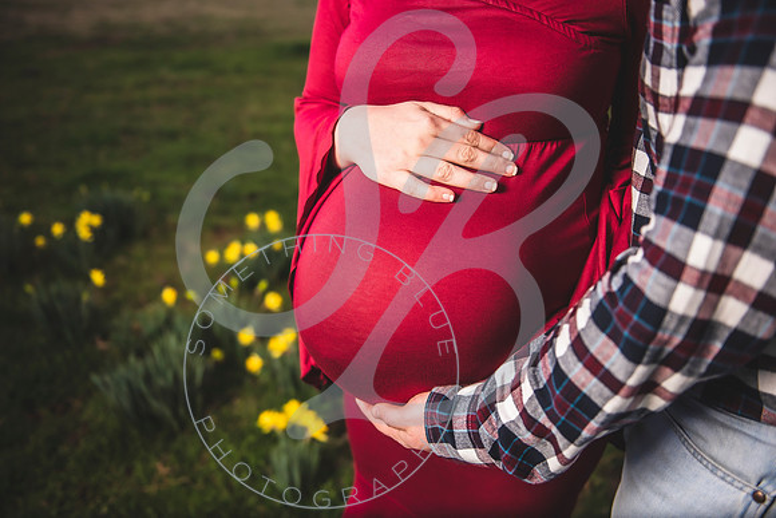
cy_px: 259
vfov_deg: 38.9
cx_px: 388
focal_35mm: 34
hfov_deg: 55.8
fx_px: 733
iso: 200
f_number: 2.8
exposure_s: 1/250
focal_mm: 34
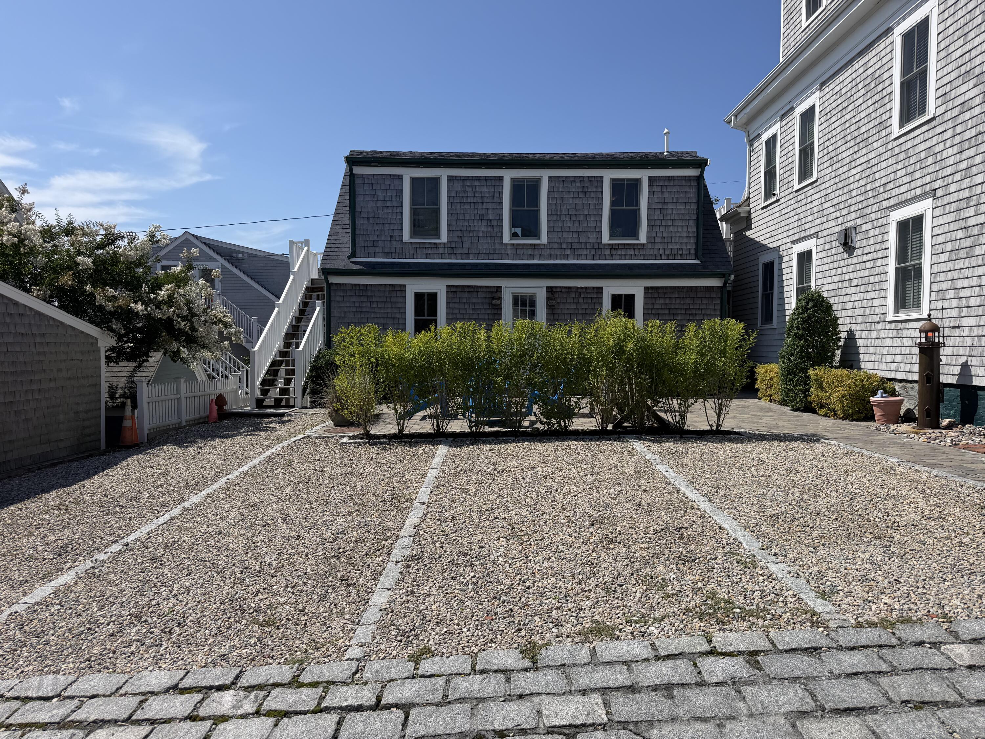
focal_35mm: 24
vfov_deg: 56.8
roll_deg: +0.3
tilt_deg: -3.2
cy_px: 370
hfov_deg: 71.6
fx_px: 683
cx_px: 492
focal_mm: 6.76
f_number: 1.78
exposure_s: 1/6711
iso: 80
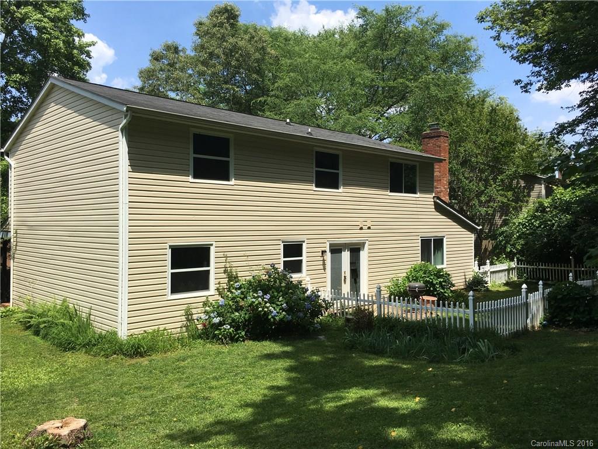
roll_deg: -0.7
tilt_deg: +0.6
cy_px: 224
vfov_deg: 48.2
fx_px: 501
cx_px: 299
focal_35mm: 29
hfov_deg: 61.7
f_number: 2.2
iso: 25
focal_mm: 4.15
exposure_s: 1/1451
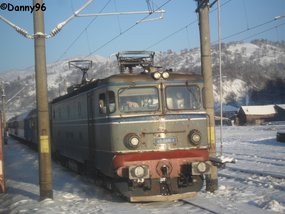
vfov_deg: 19.1
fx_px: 634
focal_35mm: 77
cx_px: 142
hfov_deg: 25.3
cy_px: 107
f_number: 5
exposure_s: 1/500
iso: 100
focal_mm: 13.6
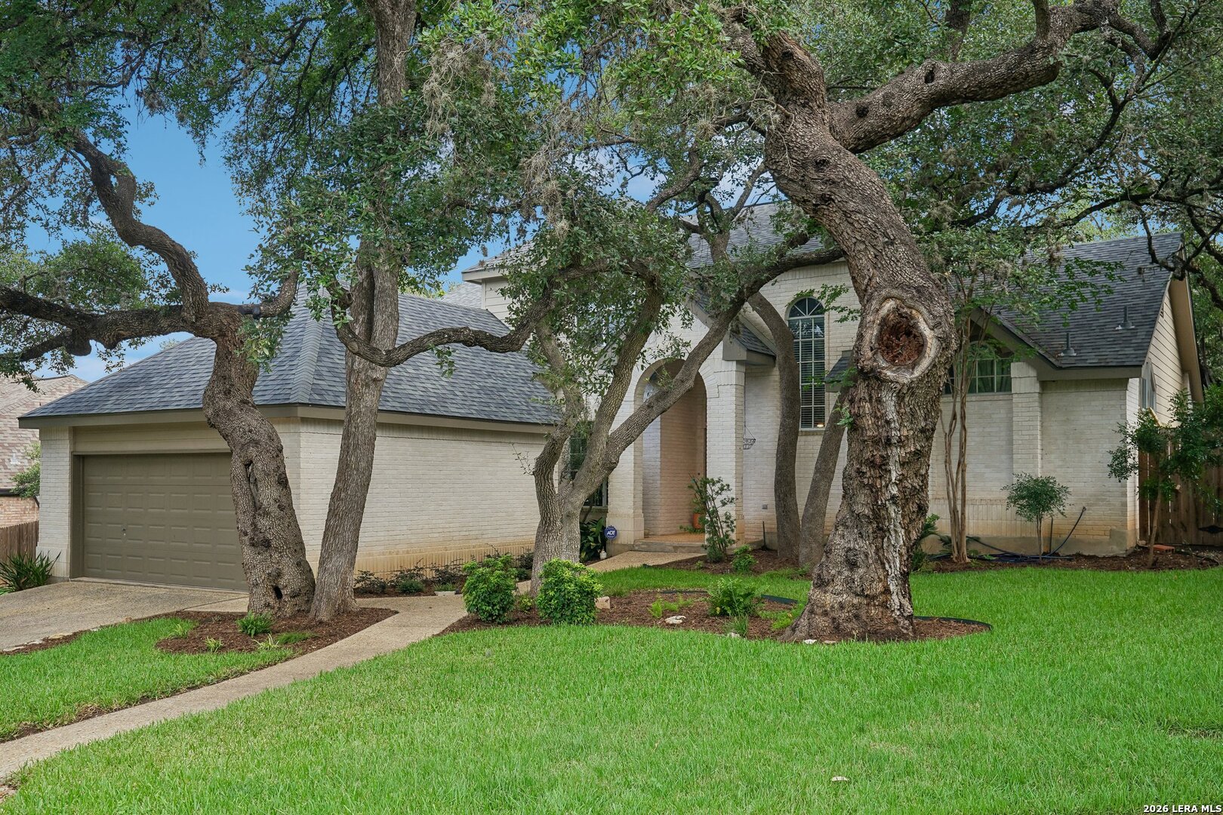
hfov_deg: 60.3
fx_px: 1053
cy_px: 408
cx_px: 612
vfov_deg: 42.3
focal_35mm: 31
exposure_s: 1/60
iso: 200
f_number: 8
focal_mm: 31
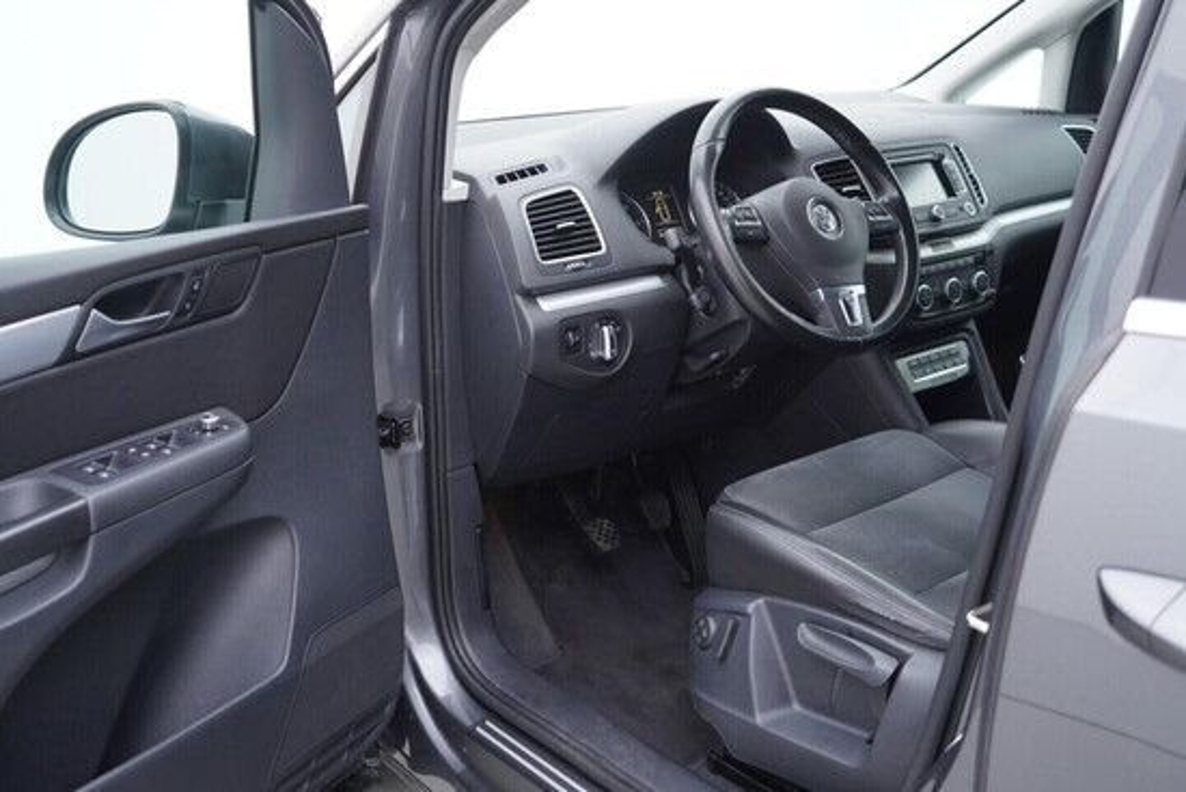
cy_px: 396
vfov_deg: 36.9
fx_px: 1186
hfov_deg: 53.1
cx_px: 593
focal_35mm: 36
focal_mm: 24
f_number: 2.8
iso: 160
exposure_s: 1/40
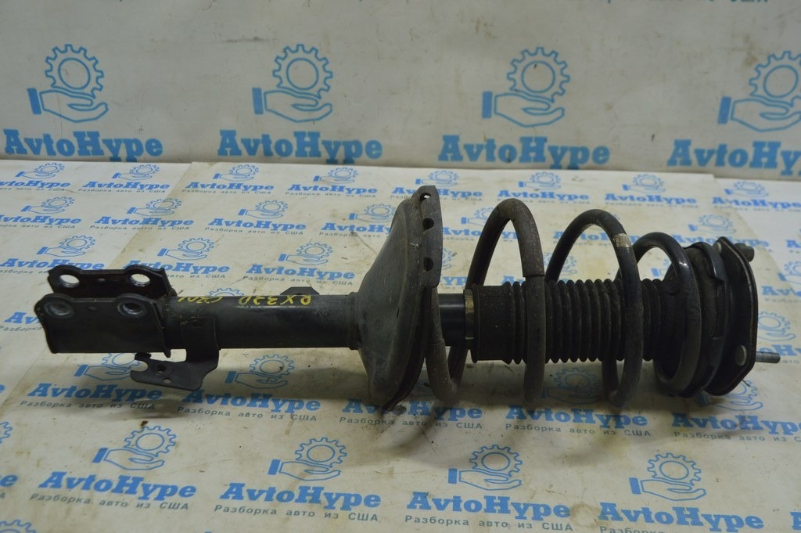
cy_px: 266
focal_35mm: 39
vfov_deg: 34.2
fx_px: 867
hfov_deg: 49.6
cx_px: 400
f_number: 5.6
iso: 400
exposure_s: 1/40
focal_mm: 26
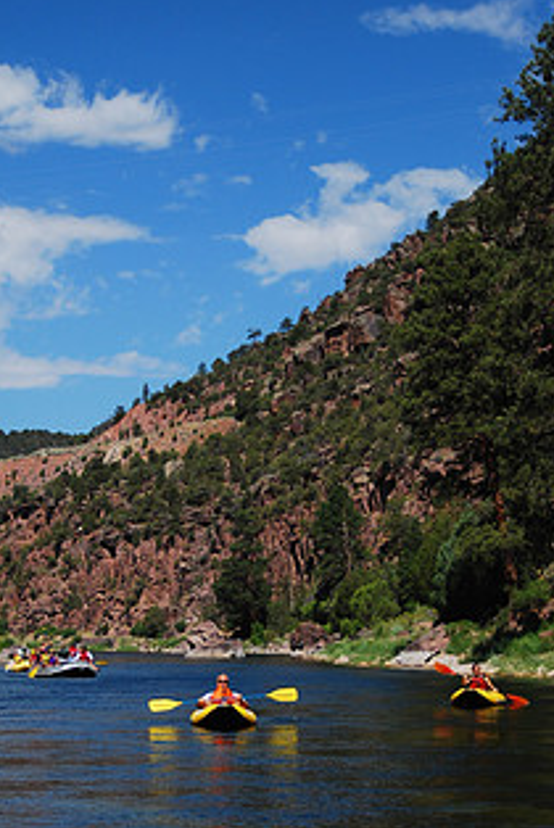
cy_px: 546
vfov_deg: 23.5
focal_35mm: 86
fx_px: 1981
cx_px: 197
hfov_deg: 15.9
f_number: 5
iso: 200
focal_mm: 40
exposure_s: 1/2500
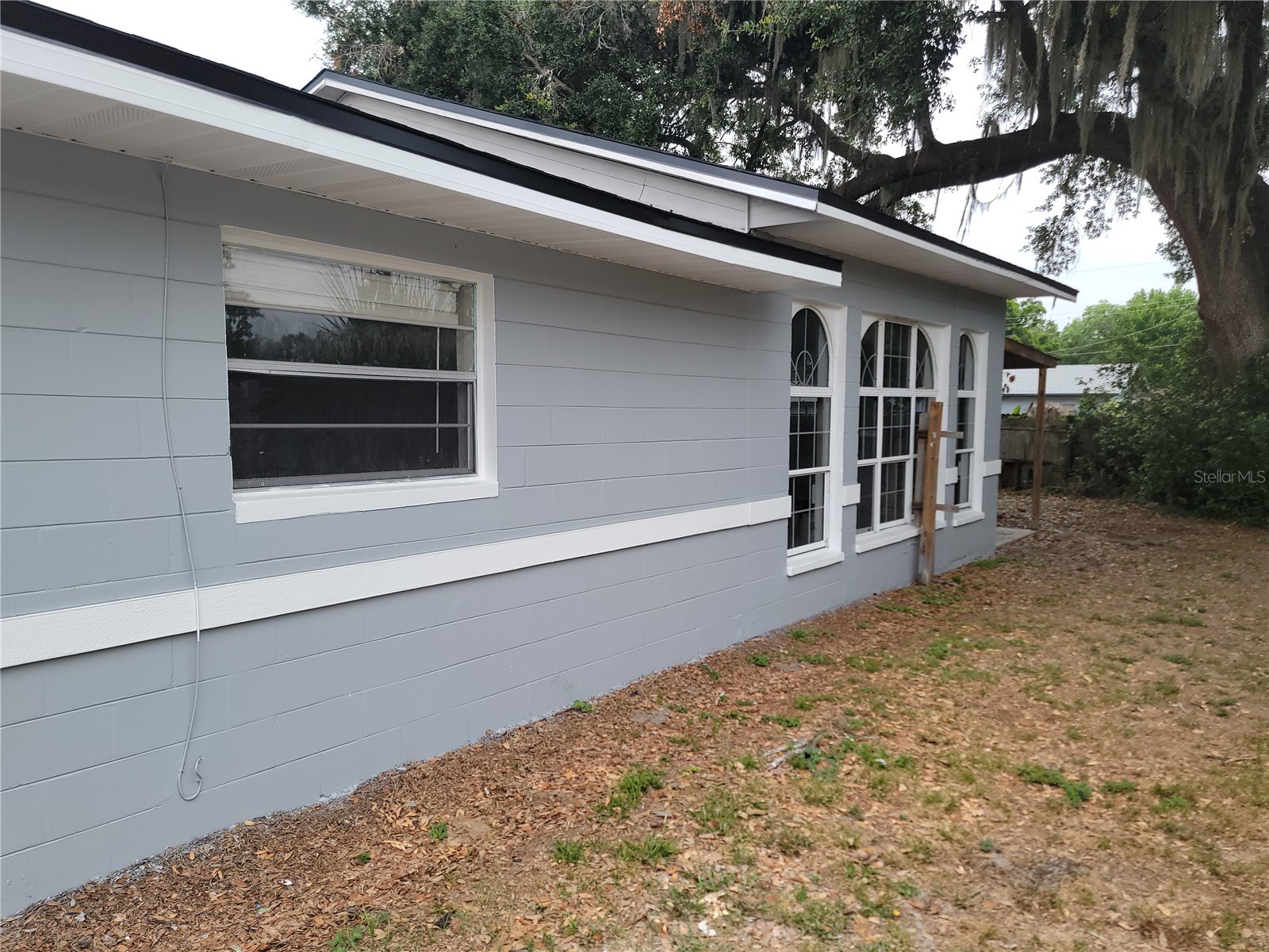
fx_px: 880
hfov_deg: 71.6
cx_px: 634
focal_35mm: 24
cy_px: 476
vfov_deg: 56.8
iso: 20
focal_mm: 6.7
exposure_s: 1/120
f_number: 1.8
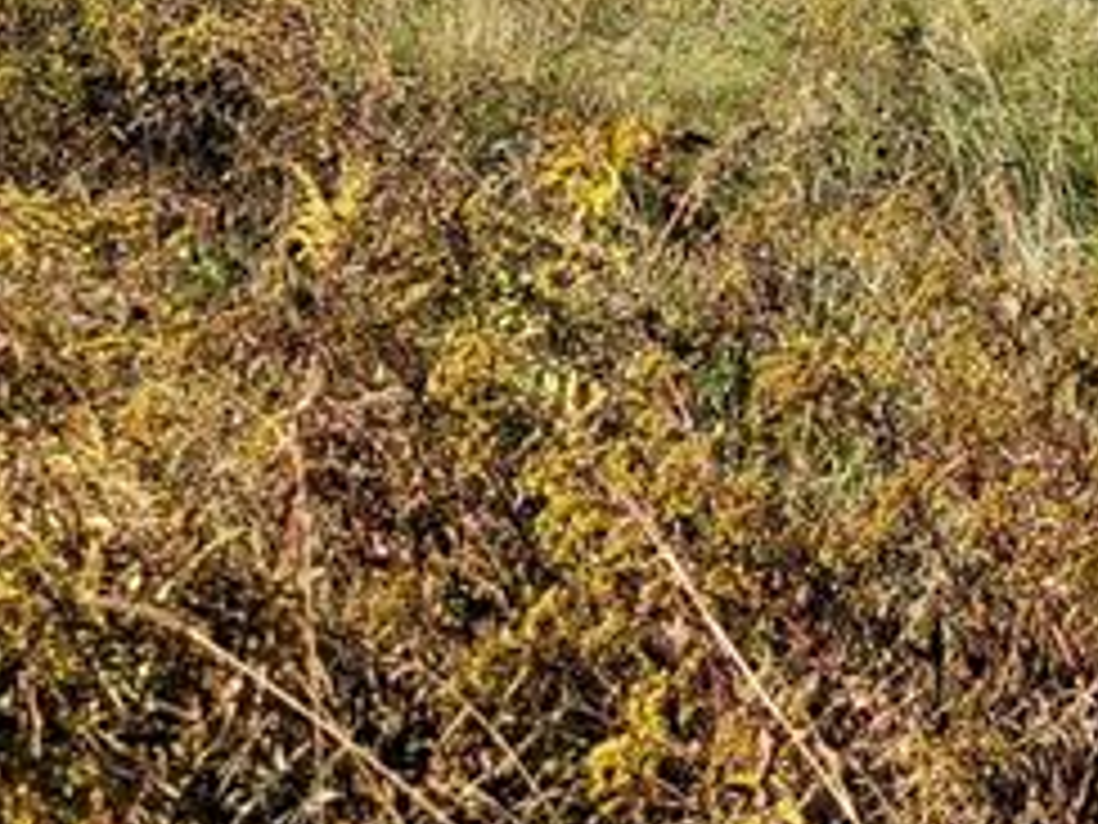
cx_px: 1004
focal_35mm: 109
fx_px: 3457
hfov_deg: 17.8
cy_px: -45
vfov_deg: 13.4
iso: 40
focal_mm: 5.4
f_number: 1.8
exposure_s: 1/1513
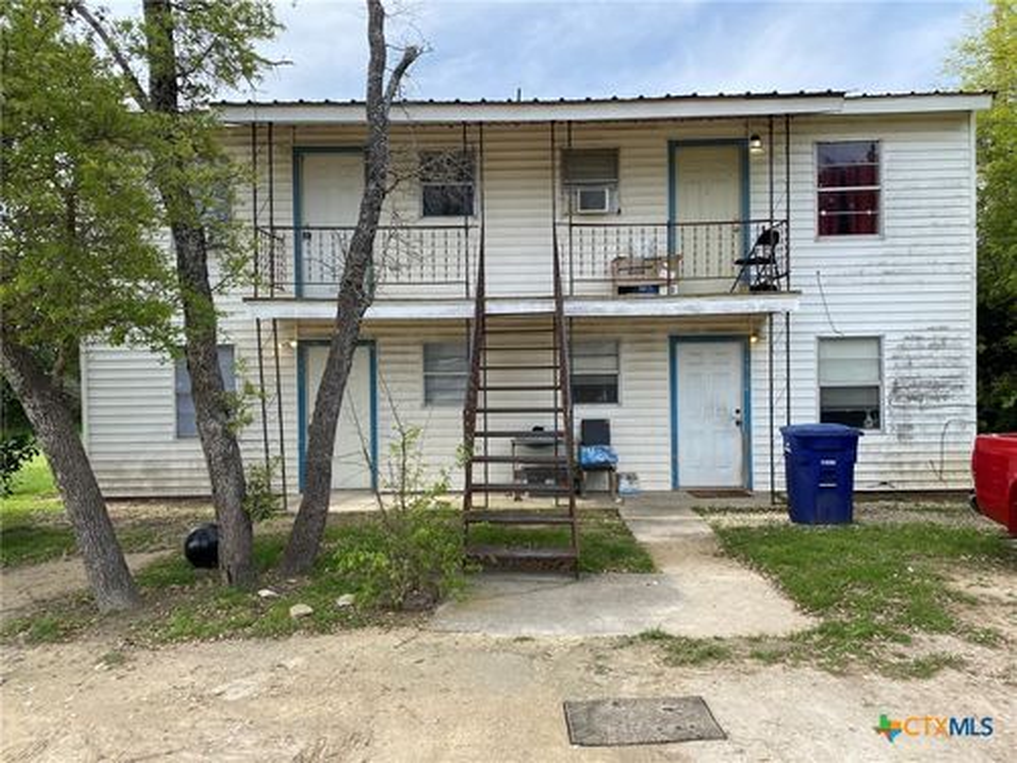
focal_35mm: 26
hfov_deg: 67.3
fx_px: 764
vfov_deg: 53.1
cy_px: 382
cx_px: 508
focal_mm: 4.25
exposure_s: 1/942
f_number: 1.8
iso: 32
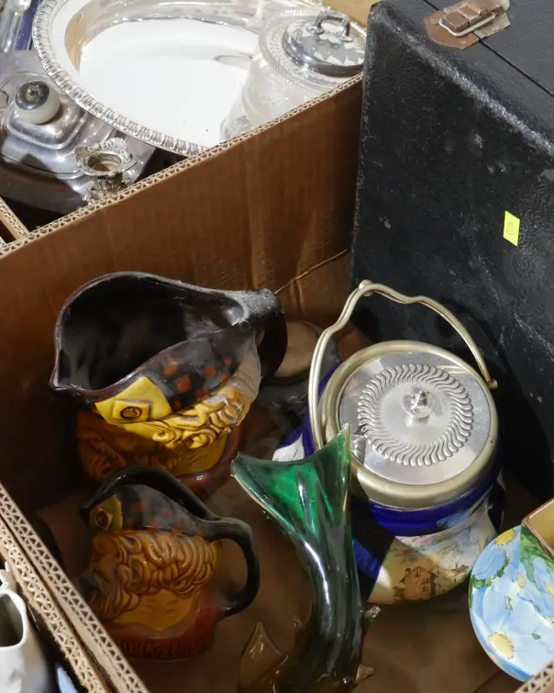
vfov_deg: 35.4
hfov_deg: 28.2
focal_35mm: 53
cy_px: 348
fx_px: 1086
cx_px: 414
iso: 2500
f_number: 4.5
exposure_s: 1/60
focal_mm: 20
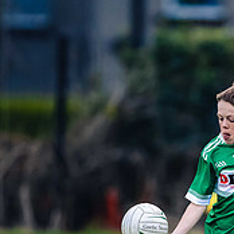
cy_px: 225
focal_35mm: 1134
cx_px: 237
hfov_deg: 1.5
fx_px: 8673
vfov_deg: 1.5
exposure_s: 1/800
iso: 3200
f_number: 2.8
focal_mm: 400
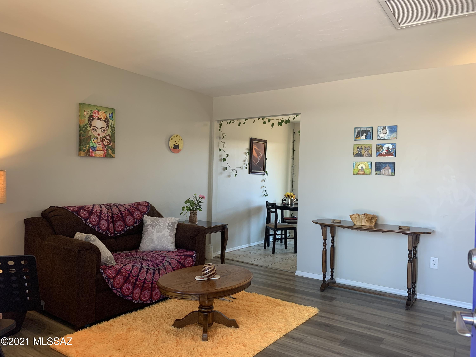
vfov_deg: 53.1
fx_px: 358
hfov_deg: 67.3
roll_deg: -1.5
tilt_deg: -1.7
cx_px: 238
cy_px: 178
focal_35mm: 26
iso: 100
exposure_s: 1/60
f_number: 1.8
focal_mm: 4.25
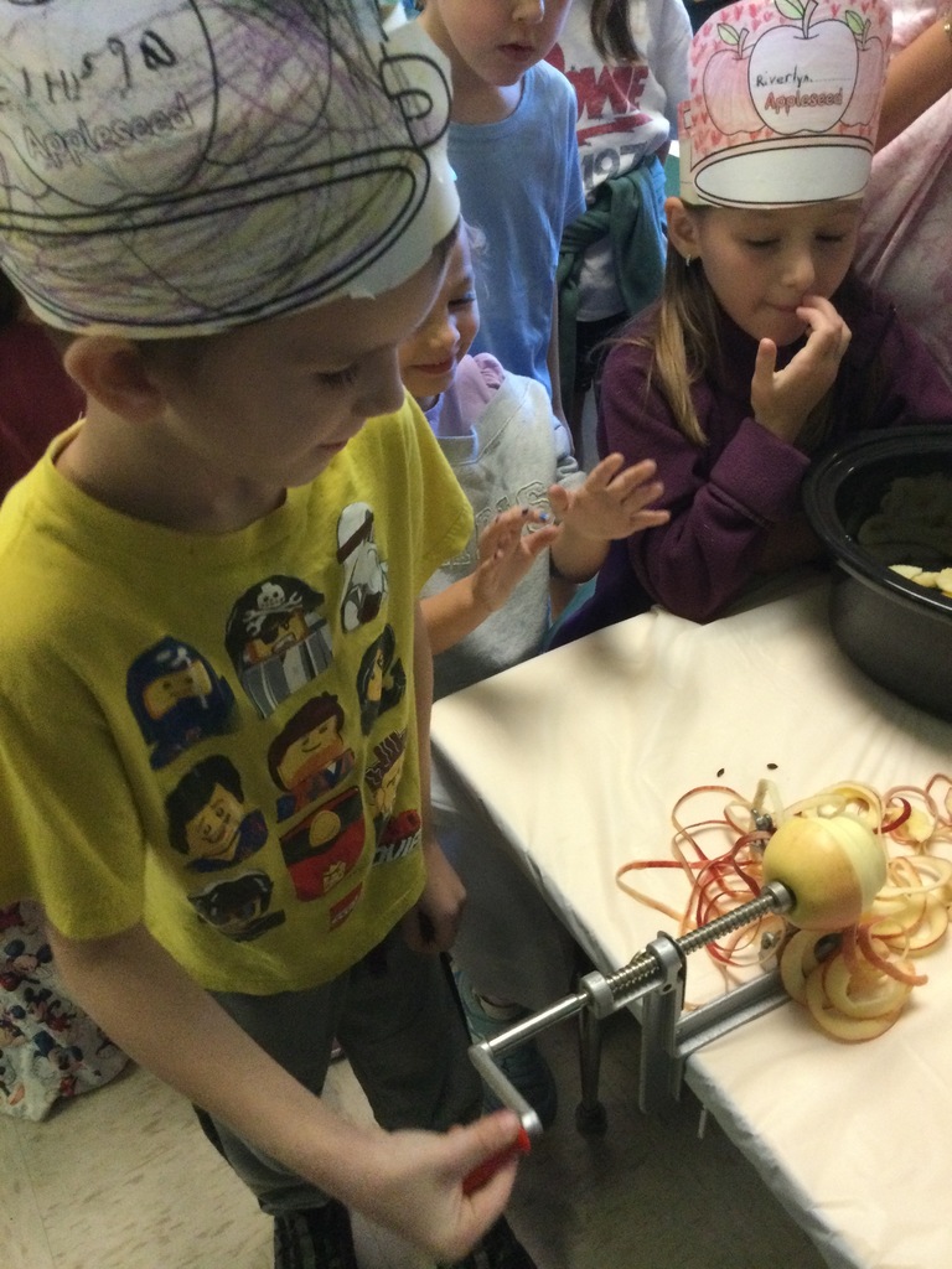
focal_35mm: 31
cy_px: 634
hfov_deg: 45.4
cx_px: 476
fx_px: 1137
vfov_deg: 58.4
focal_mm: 3.3
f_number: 2.4
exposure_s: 1/30
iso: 250
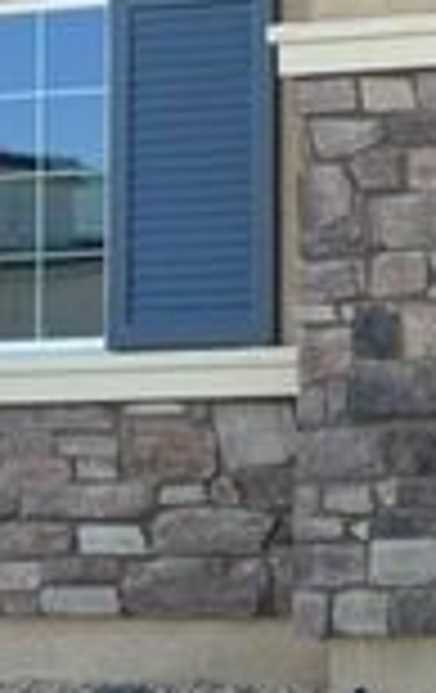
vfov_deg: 17.2
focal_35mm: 119
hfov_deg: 10.8
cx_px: 580
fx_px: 2250
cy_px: 61
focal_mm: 5.96
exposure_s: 1/880
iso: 50
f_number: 1.6
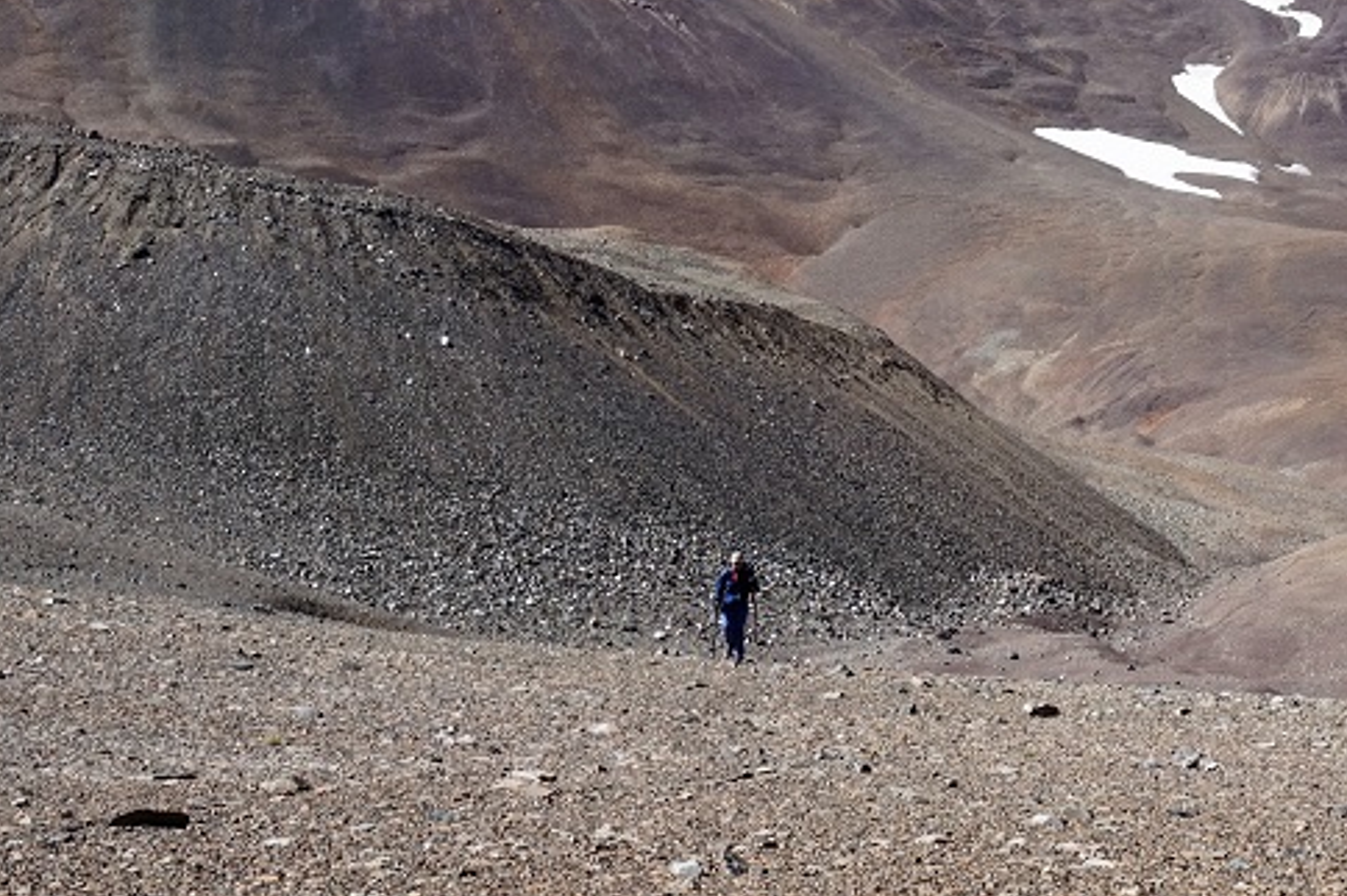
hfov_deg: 20.8
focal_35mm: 96
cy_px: 38
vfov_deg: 14.0
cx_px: 1227
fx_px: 3591
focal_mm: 31
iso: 100
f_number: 14
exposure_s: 1/100
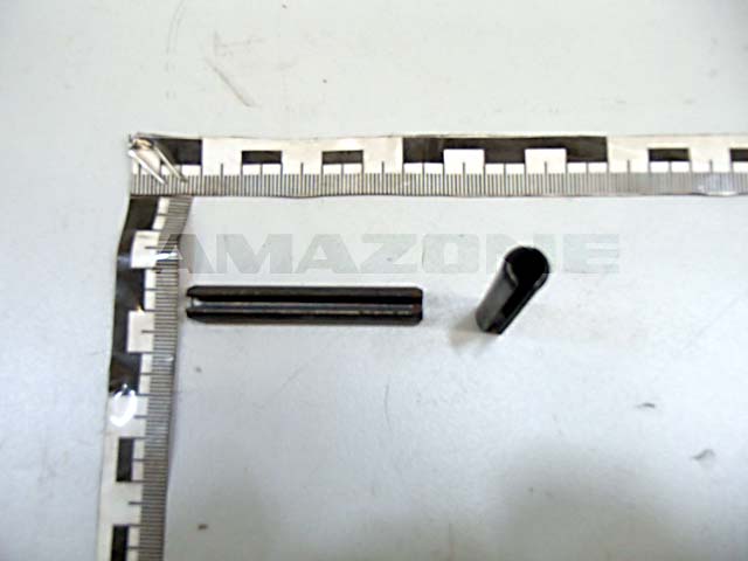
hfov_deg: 46.8
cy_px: 280
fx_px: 864
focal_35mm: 40
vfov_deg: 36.0
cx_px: 374
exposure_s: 1/40
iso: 500
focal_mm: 7.28
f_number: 4.7
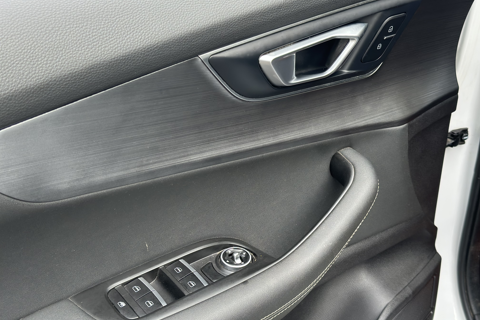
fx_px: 667
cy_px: 150
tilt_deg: -30.8
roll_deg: -0.8
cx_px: 240
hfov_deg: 39.6
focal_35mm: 50
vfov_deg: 27.0
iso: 80
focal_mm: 6.86
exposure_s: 1/228
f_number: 1.78
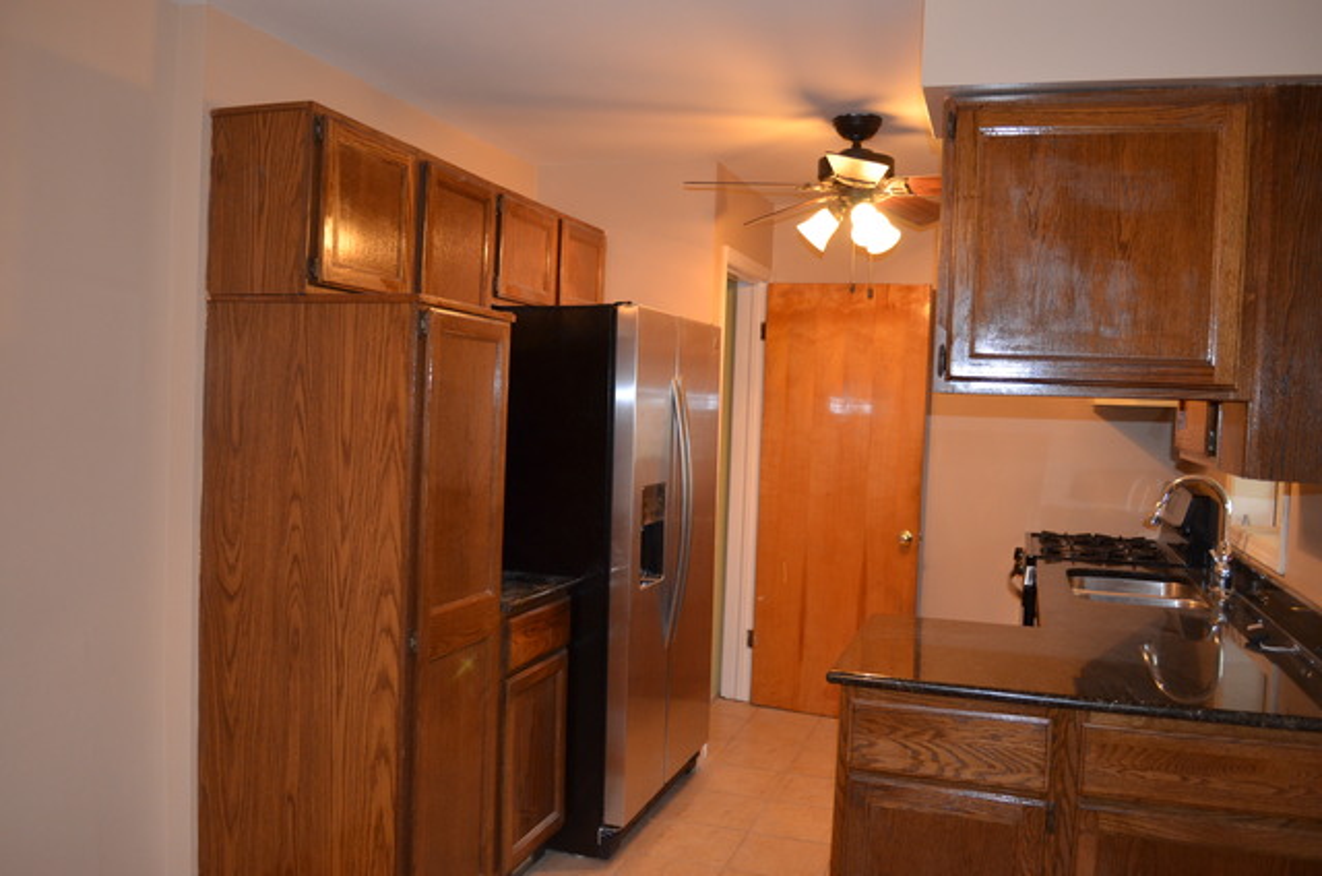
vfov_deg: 47.7
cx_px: 661
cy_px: 438
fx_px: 990
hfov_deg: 67.5
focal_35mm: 27
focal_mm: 18
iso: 900
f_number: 3.5
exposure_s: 1/60
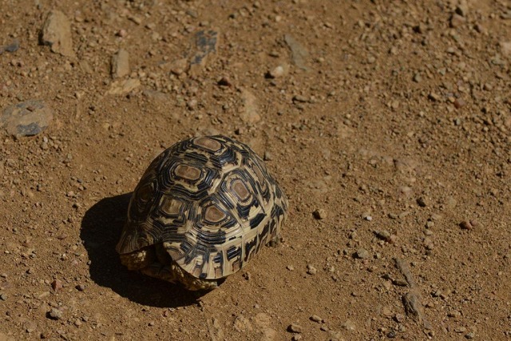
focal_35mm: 200
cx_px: 256
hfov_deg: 10.3
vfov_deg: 6.9
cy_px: 170
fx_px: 2839
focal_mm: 200
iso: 320
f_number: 8
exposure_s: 1/2500
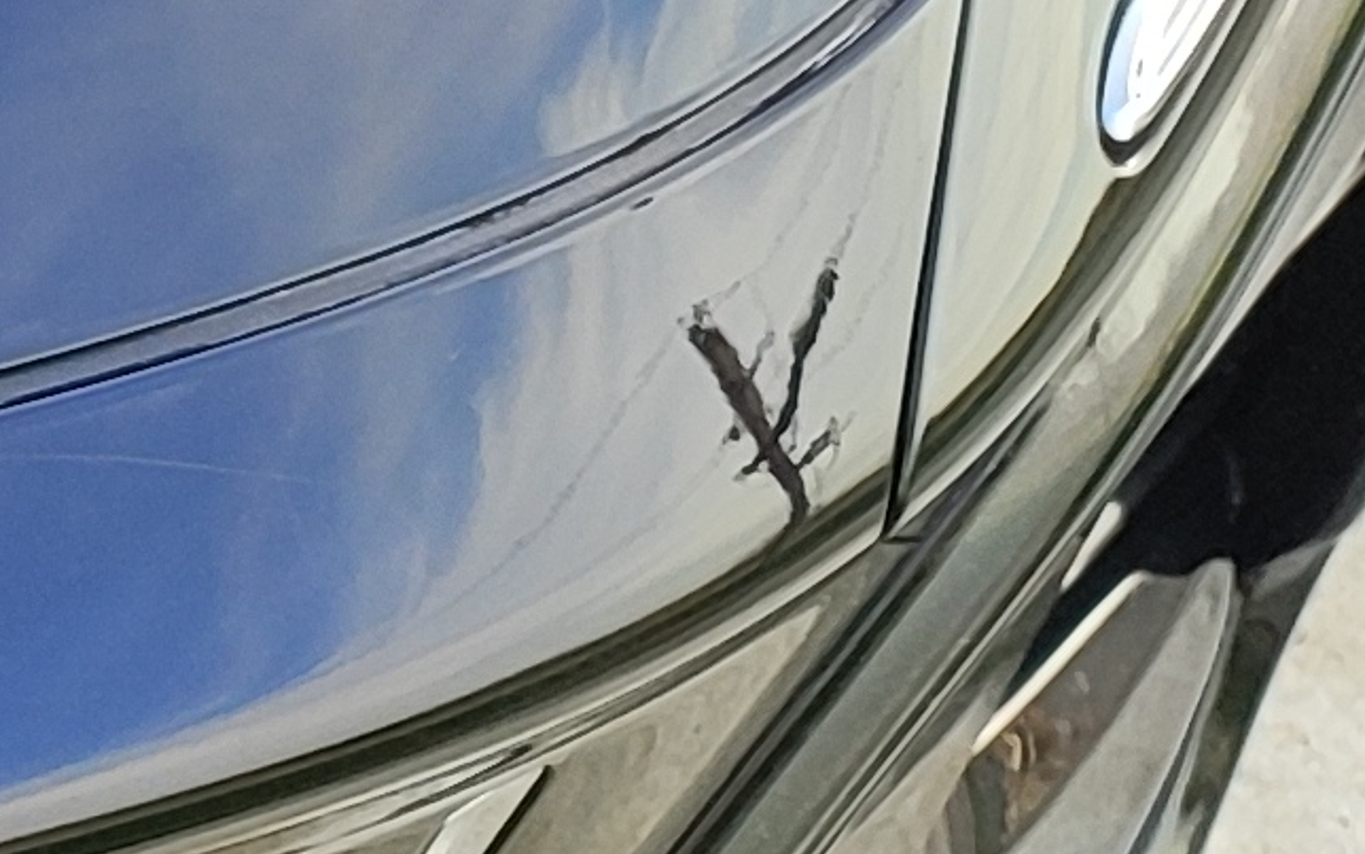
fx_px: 5880
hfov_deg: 10.3
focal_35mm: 158
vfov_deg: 7.5
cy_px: -1555
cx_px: -2469
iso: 50
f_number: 1.89
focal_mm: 5.89
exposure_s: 1/138
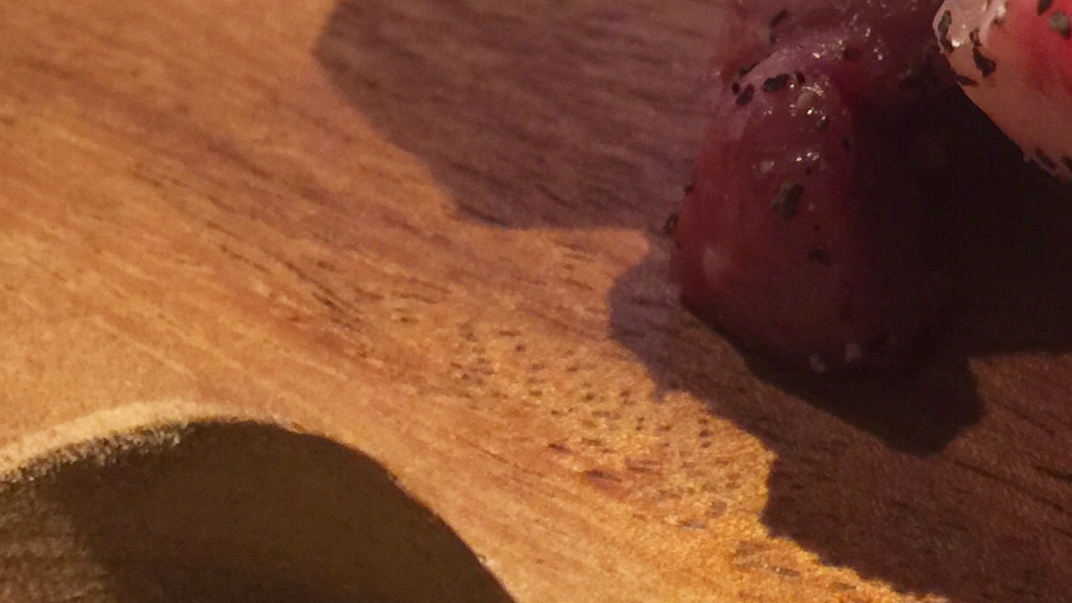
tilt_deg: -33.2
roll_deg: +1.2
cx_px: 1083
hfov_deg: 23.6
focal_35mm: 86
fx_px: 2445
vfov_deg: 13.7
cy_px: -102
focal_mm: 4.15
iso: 64
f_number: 2.2
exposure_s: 1/4
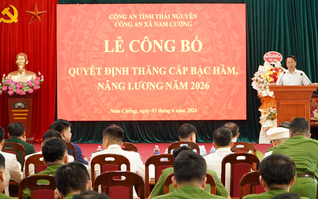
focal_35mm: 62
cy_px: 104
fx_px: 537
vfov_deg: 21.0
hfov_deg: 33.0
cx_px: 158
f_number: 4
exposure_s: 1/10
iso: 250
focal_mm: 40
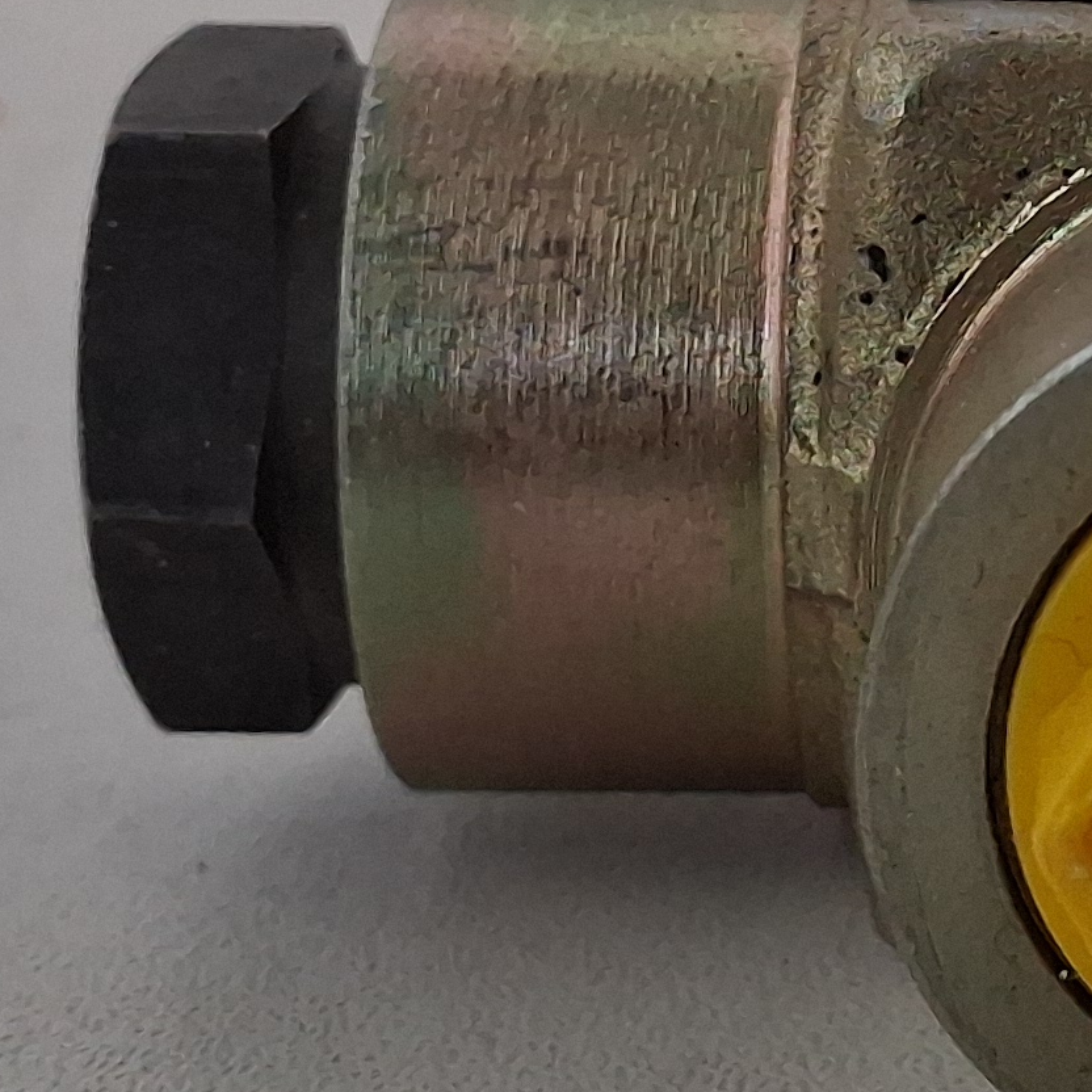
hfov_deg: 14.5
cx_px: 1252
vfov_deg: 14.9
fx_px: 4176
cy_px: 335
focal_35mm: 117
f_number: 1.8
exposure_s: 1/120
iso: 400
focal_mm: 4
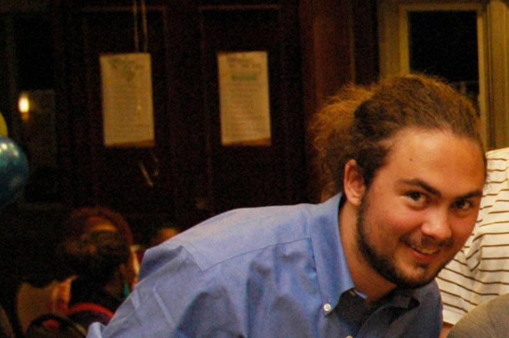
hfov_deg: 14.5
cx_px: 926
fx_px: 1751
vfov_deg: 10.9
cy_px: 352
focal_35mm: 124
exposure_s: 1/60
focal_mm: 22
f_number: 5
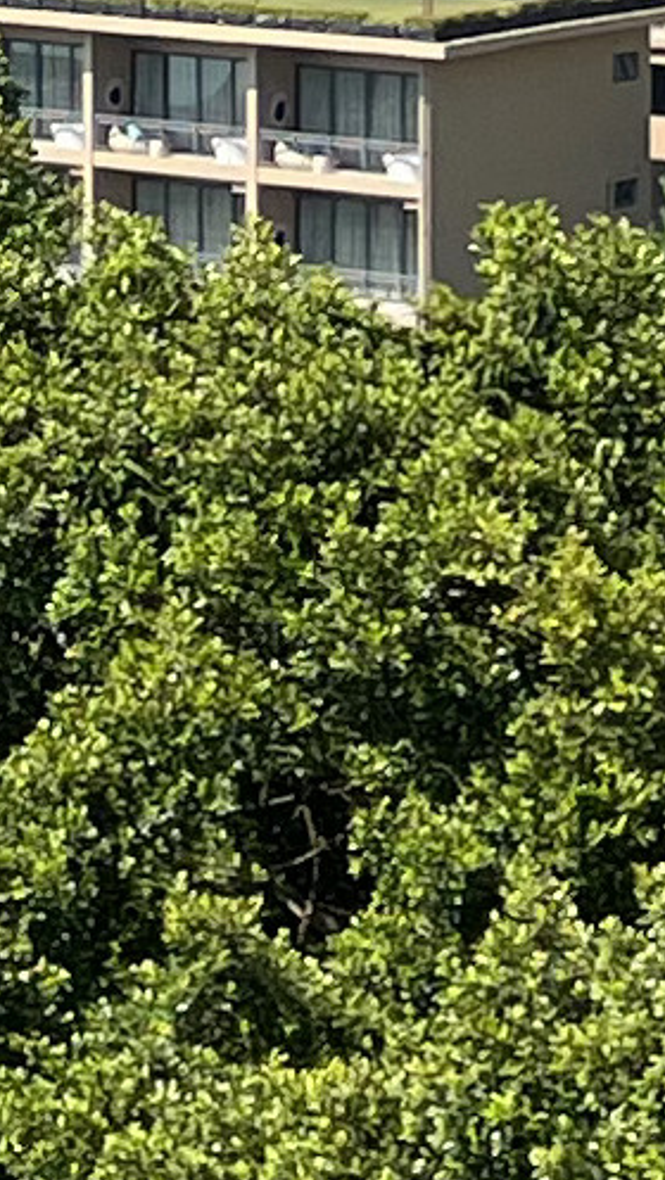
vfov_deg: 9.2
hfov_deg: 4.9
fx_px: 7139
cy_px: -598
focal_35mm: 228
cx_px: -1781
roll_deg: +0.2
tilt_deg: -1.2
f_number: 1.5
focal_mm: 5.7
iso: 50
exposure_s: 1/5076
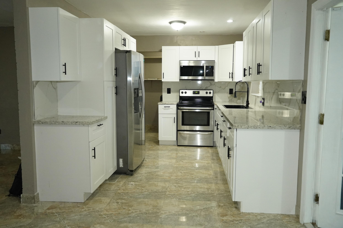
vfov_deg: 43.6
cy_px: 114
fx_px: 286
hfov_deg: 61.9
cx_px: 172
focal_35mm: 30
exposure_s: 1/100
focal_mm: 20
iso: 2000
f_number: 4
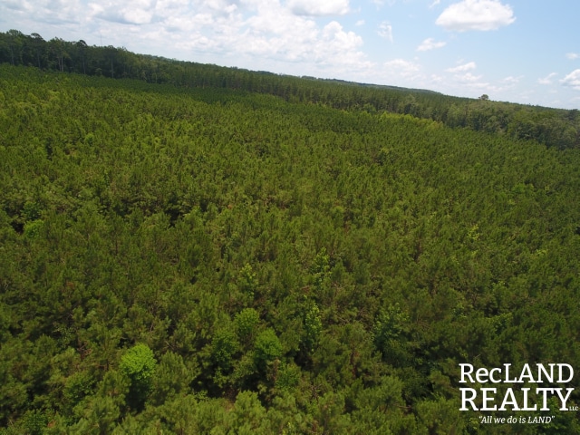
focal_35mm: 20
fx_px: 335
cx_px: 290
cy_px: 218
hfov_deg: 81.7
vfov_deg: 66.0
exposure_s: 1/643
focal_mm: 3.61
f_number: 2.8
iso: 100
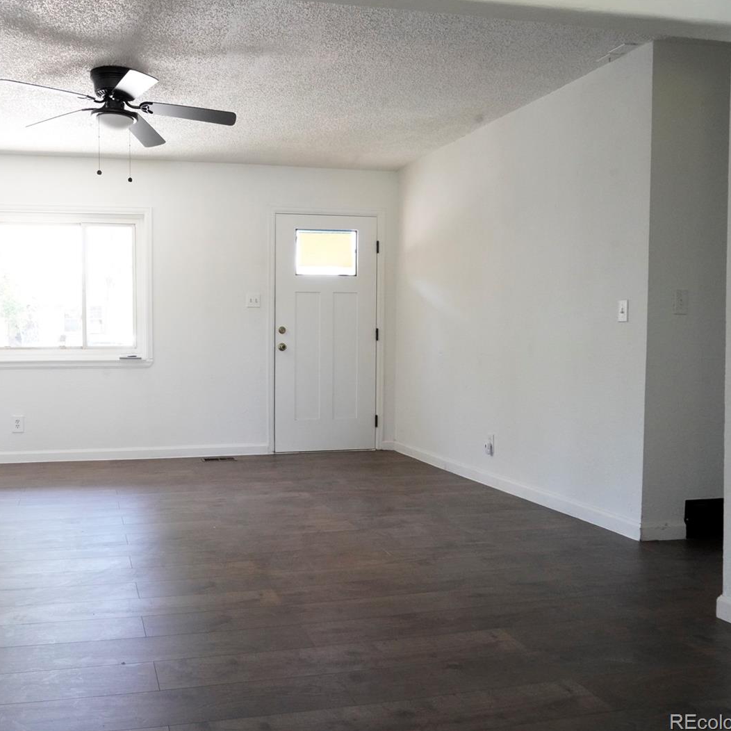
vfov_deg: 52.5
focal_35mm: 31
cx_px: 227
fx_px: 741
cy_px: 366
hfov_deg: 51.3
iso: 6400
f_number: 10
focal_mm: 24
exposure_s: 1/100
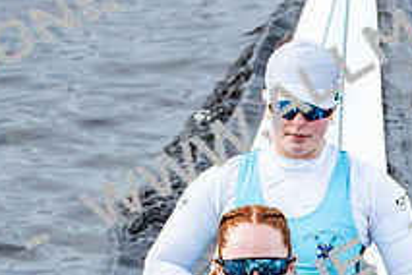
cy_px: 231
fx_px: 18664
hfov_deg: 1.3
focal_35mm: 1631
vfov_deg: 0.8
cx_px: 319
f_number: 6.3
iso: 1250
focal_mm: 600
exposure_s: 1/1250
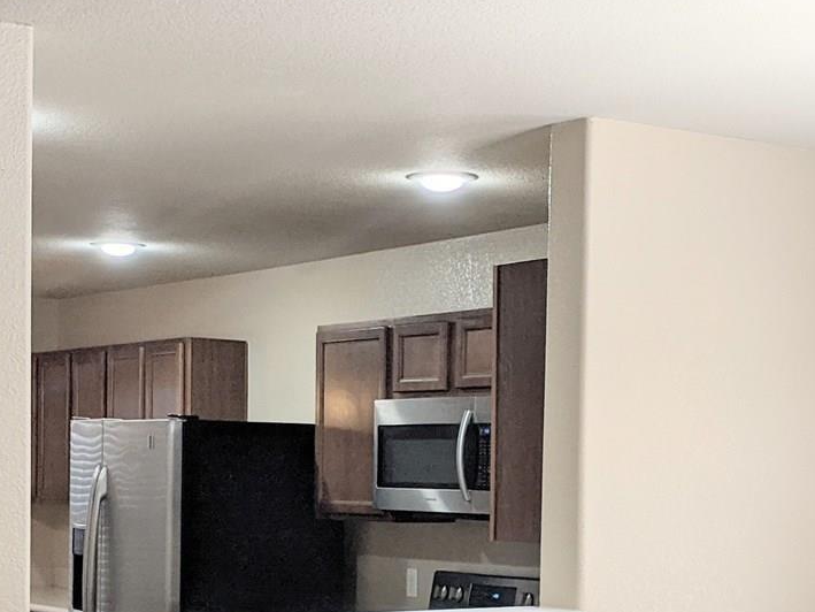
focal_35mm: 78
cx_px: 414
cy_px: 519
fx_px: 1837
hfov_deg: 25.0
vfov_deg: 18.7
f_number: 1.8
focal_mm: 4.44
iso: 44
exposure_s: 1/234
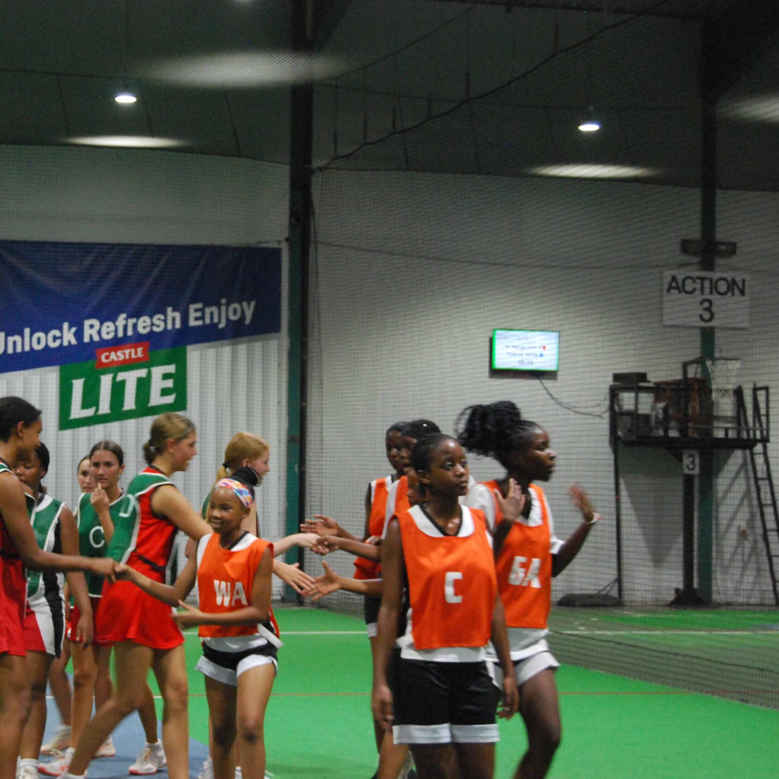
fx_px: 2062
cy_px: 393
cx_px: 200
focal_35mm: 81
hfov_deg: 21.2
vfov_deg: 21.4
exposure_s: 1/60
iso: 1600
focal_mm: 42
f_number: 5.3
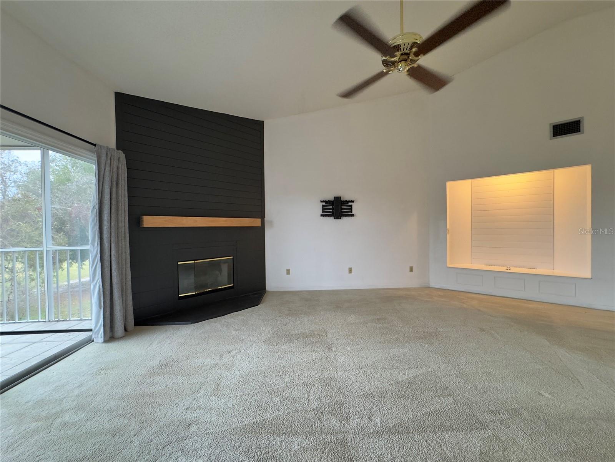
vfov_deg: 85.7
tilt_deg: -0.9
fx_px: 249
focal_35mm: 14
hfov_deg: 102.1
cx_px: 308
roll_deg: +0.7
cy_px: 231
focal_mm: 2.22
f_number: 2.2
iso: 250
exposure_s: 1/60
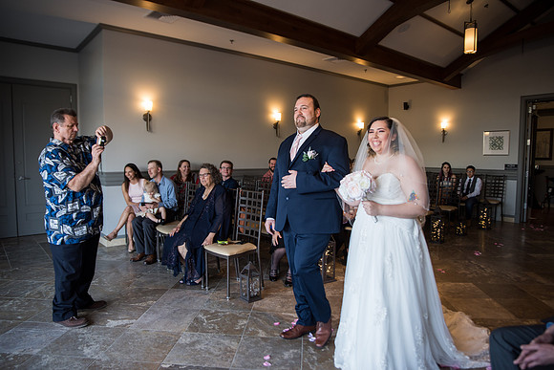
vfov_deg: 53.2
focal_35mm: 24
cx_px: 277
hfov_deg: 73.7
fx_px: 369
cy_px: 185
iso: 500
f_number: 2.8
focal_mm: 24
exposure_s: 1/200
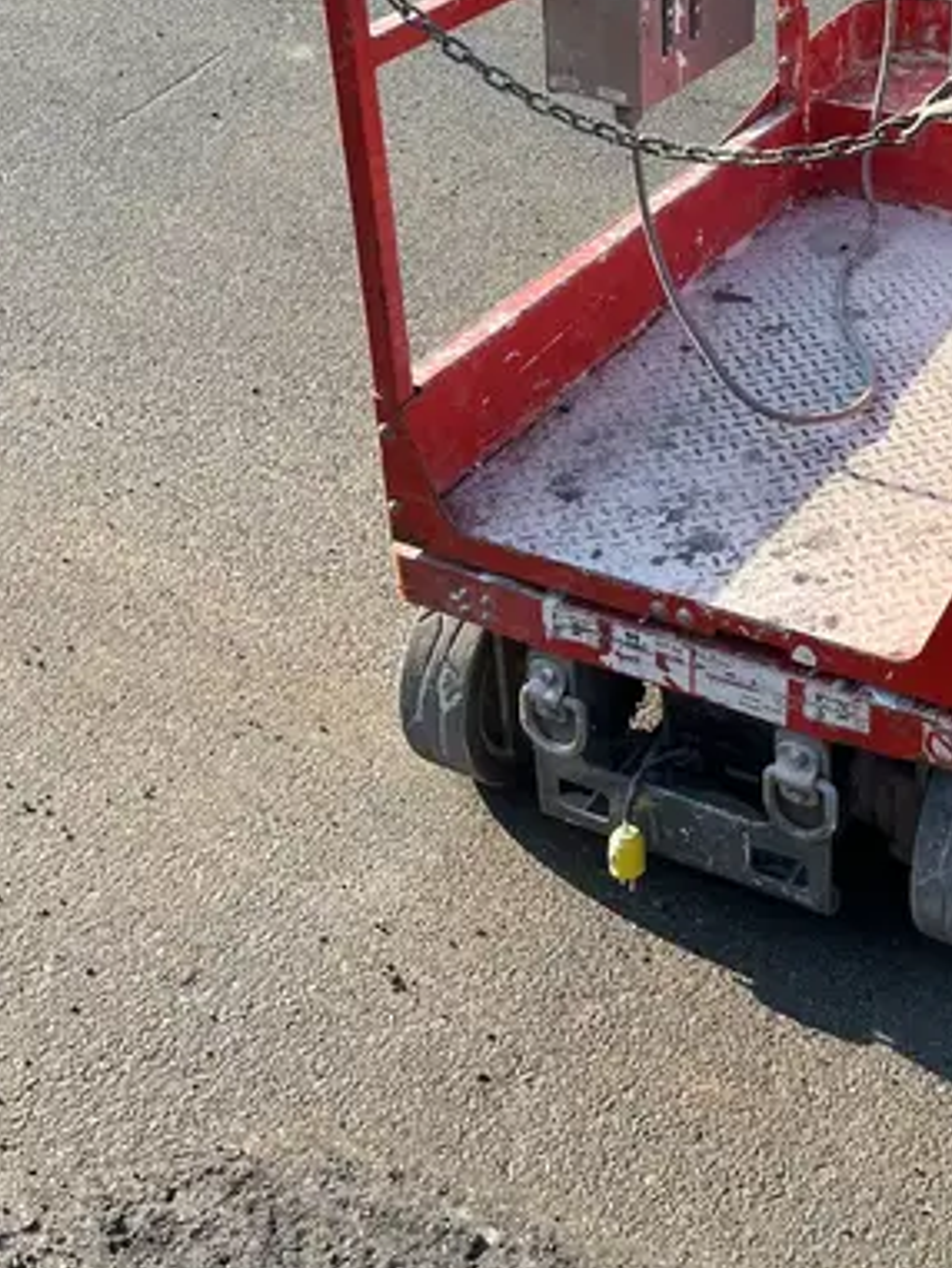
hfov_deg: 27.8
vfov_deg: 36.6
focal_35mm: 50
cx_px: 899
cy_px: 221
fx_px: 1832
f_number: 1.6
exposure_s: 1/1199
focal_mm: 5.1
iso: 50
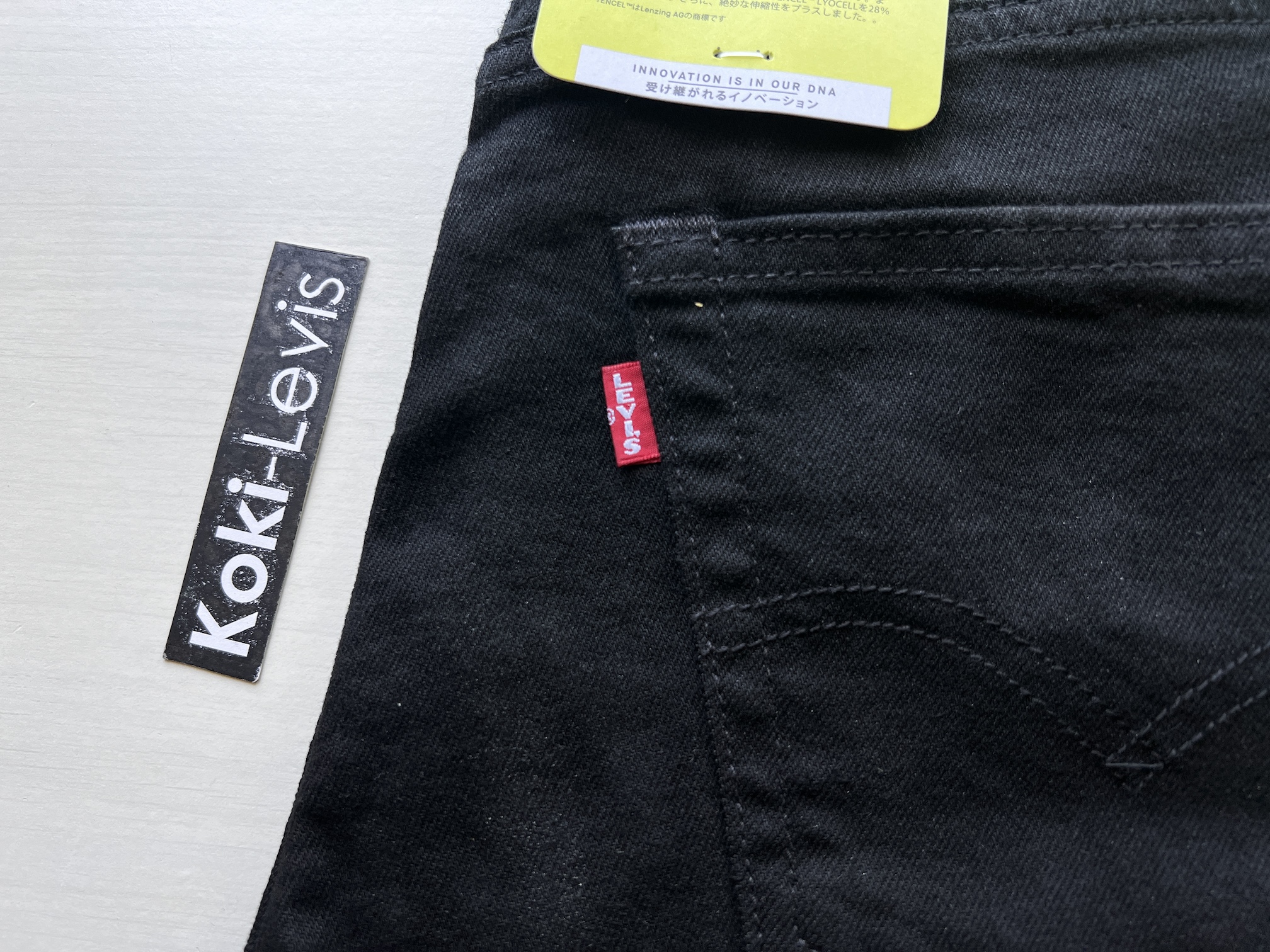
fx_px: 954
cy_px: 476
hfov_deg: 67.3
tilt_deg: -80.6
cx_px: 635
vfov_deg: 53.1
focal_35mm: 26
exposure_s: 1/242
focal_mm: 5.7
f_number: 1.5
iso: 40
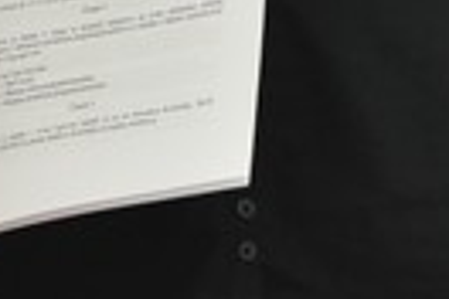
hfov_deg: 5.7
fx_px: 4490
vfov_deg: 3.7
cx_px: -17
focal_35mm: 360
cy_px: -600
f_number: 4
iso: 5000
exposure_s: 1/800
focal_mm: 58
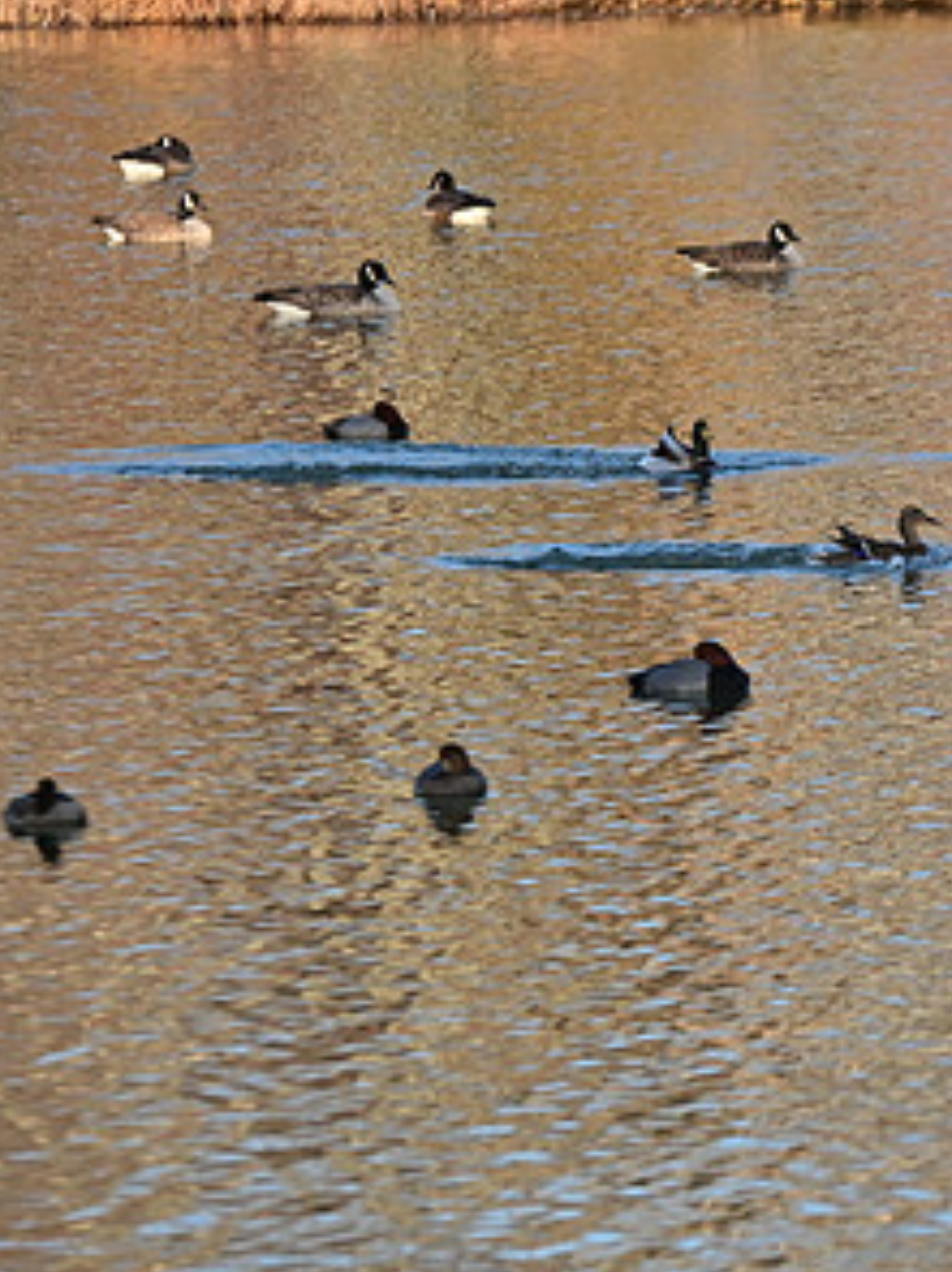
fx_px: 13871
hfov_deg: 3.9
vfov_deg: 5.2
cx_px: 892
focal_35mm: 378
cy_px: 569
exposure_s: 1/2000
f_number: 5
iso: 560
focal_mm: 200
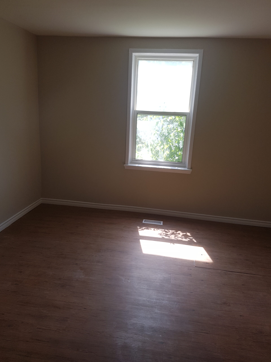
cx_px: 136
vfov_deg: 67.3
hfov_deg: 53.1
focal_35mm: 26
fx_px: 271
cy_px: 181
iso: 50
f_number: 1.7
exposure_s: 1/194
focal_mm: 4.2
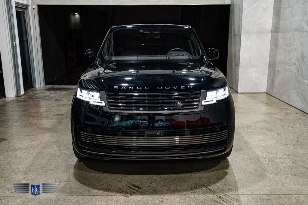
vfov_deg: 37.6
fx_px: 302
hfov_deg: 54.1
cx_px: 154
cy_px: 102
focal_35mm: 35
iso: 1600
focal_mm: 35
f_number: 5
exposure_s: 1/60
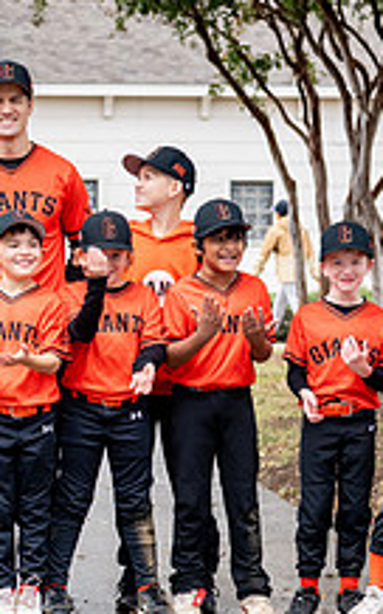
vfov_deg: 11.1
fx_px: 3161
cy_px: 346
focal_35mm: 189
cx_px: -153
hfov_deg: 6.9
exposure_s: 1/1000
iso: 320
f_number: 2.8
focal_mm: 50
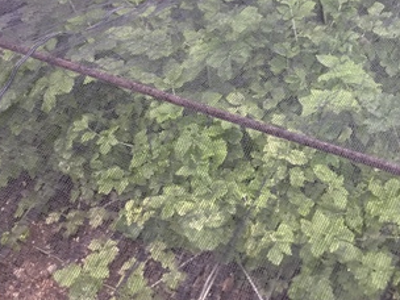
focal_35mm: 51
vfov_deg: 28.0
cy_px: 59
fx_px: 589
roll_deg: +4.5
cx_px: 291
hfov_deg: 36.8
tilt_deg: -42.4
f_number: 2.4
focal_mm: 3.3
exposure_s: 1/30
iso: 80
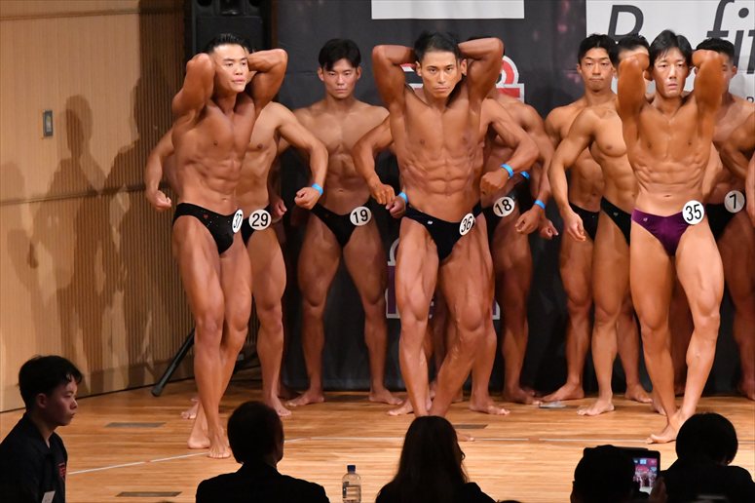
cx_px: 378
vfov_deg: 5.4
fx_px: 5345
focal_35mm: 255
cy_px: 252
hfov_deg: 8.1
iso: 12800
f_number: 5.6
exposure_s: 1/400
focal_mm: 170
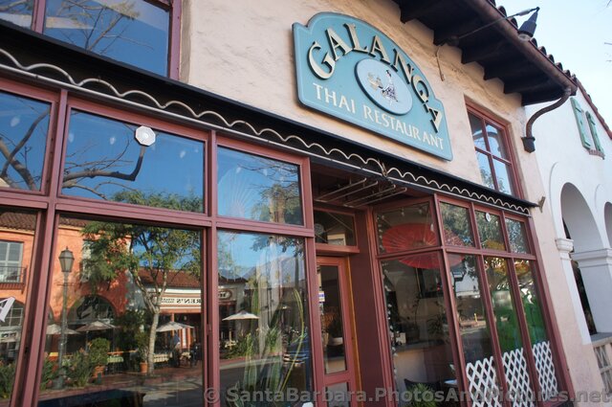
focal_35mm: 24
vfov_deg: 53.0
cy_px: 204
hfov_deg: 73.8
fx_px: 407
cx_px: 306
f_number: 4.5
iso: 200
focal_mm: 16
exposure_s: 1/200
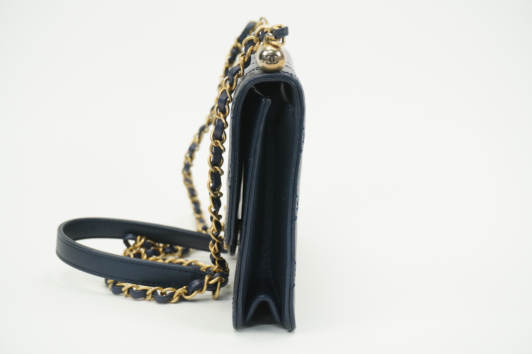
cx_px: 266
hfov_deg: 31.9
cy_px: 177
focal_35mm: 63
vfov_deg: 21.5
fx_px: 930
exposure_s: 1/80
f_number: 5.6
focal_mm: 42
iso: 1000
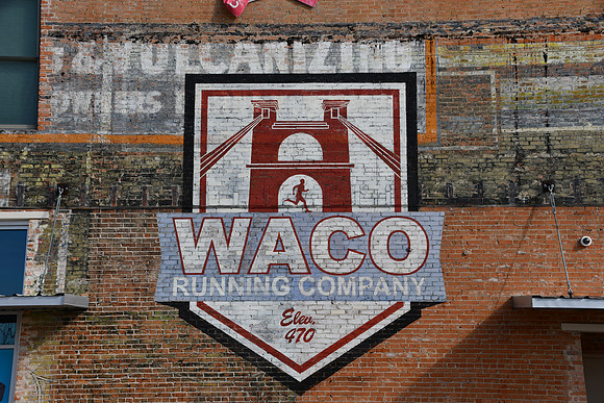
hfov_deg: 35.0
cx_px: 302
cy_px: 202
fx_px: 957
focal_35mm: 57
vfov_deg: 23.8
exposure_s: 1/320
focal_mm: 38
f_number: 9
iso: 100
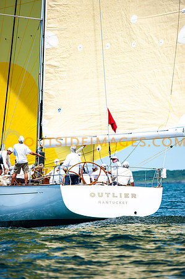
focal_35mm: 300
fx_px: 2318
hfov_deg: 4.6
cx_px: 92
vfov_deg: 6.9
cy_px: 140
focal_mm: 300
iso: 250
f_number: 5
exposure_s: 1/2500
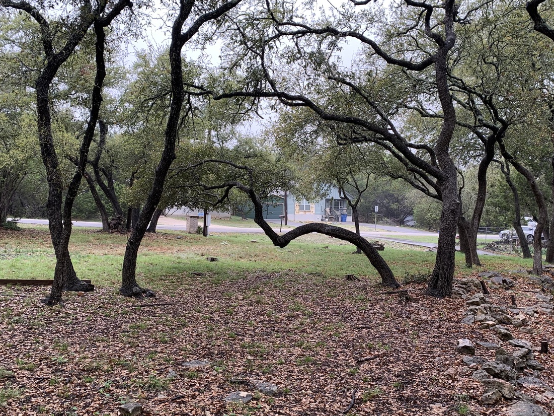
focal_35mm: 34
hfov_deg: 53.8
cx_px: 307
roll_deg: -1.0
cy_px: 235
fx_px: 544
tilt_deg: -2.8
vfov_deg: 41.7
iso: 32
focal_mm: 4.25
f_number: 1.8
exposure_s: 1/121
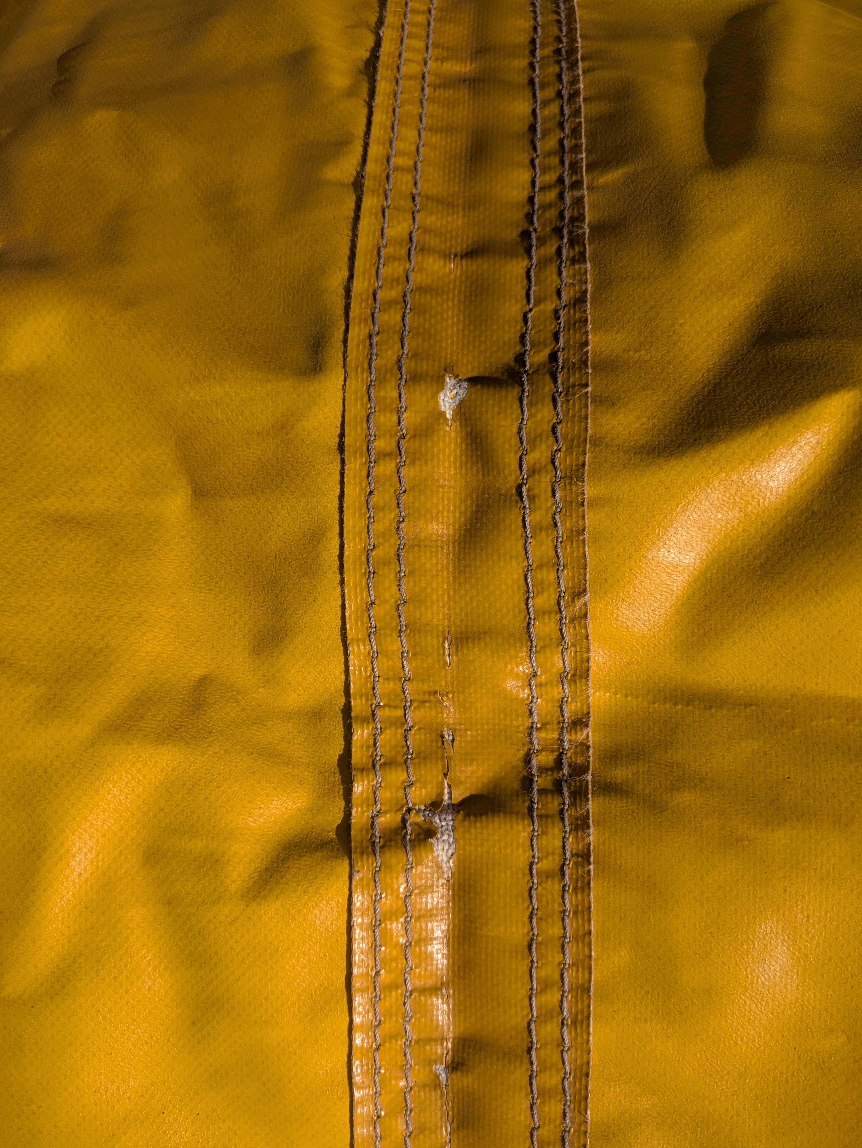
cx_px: 431
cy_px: 574
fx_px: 829
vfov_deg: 69.4
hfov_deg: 54.9
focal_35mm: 25
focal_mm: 5.43
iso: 47
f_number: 1.89
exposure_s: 1/4184
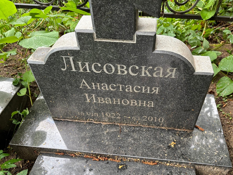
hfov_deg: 61.5
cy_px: 90
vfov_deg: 48.2
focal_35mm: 29
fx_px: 195
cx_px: 128
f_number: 1.6
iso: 160
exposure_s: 1/60
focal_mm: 5.96
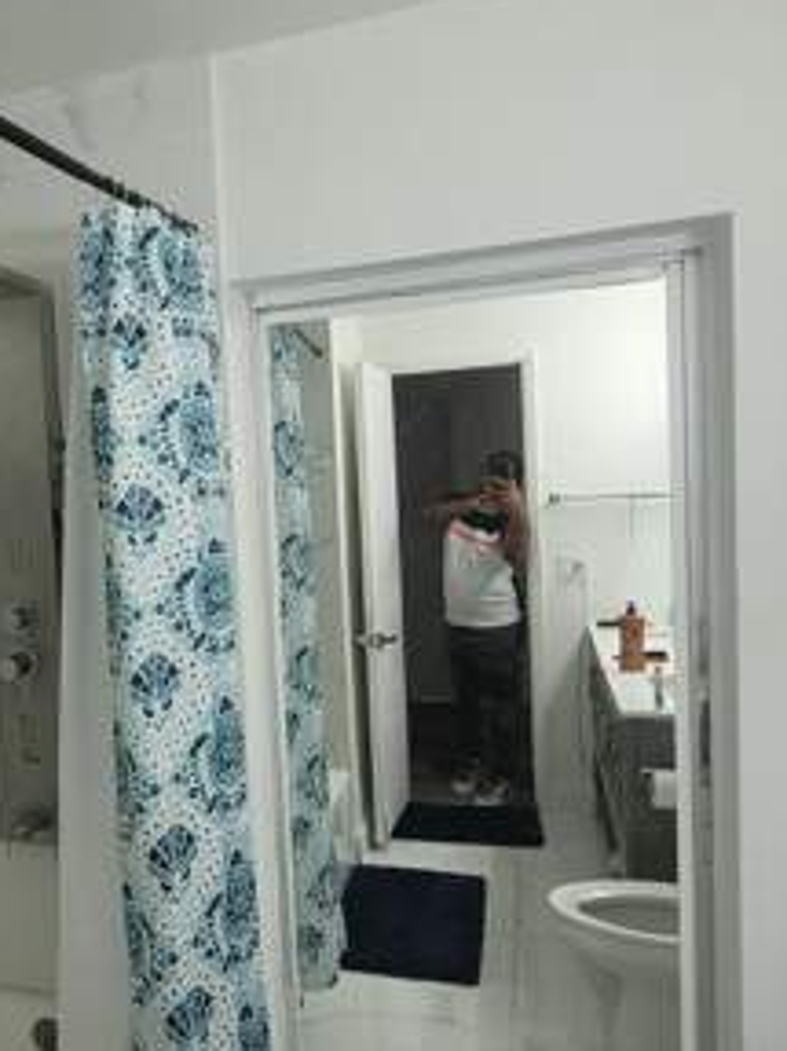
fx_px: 880
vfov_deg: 61.7
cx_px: 157
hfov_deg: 45.7
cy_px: 538
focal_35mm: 29
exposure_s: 1/60
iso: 100
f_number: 2.2
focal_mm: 1.74
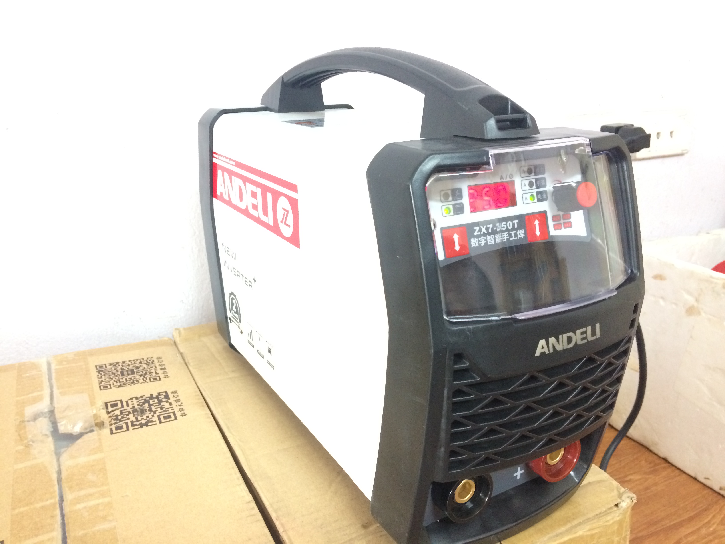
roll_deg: +0.1
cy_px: 272
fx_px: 607
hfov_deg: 61.7
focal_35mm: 29
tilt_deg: -18.7
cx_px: 362
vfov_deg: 48.2
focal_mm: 4.15
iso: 320
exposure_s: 1/25
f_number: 2.2
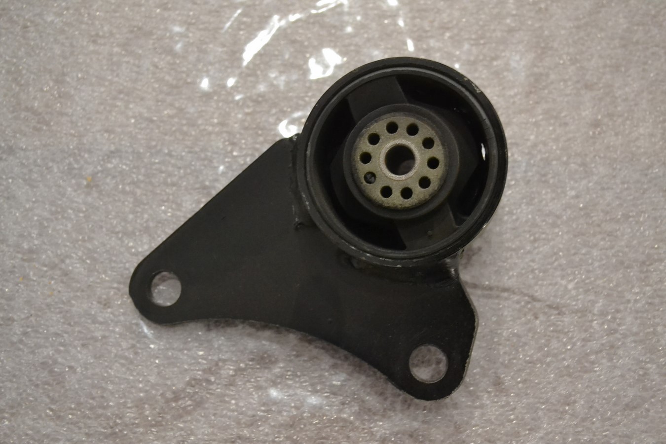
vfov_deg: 26.5
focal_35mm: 51
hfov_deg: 38.9
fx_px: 943
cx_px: 333
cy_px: 222
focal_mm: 34
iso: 3200
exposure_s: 1/20
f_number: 5
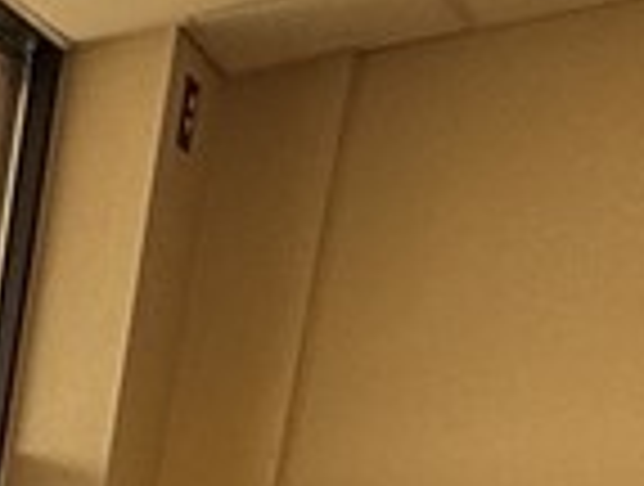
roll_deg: -0.3
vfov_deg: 11.0
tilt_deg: -17.2
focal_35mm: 100
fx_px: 1865
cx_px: -910
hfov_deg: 13.8
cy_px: 1359
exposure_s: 1/126
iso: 50
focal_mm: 2.22
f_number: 2.2
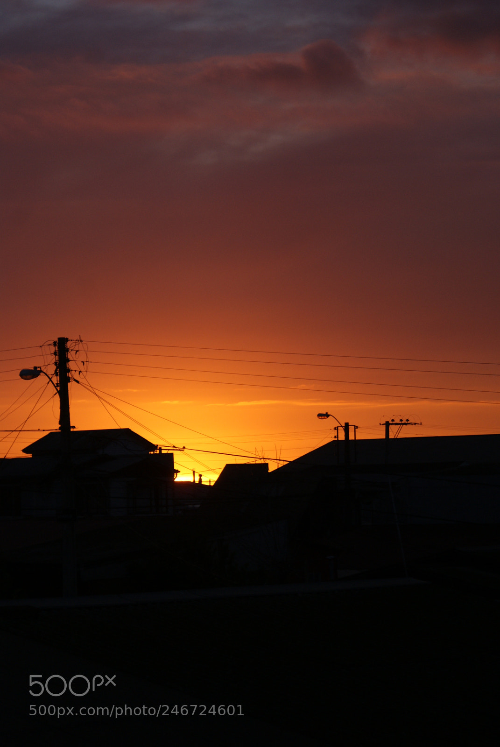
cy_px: 374
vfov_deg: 19.4
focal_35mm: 105
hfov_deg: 13.1
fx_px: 2181
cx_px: 250
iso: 200
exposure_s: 1/400
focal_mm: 70
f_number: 5.6
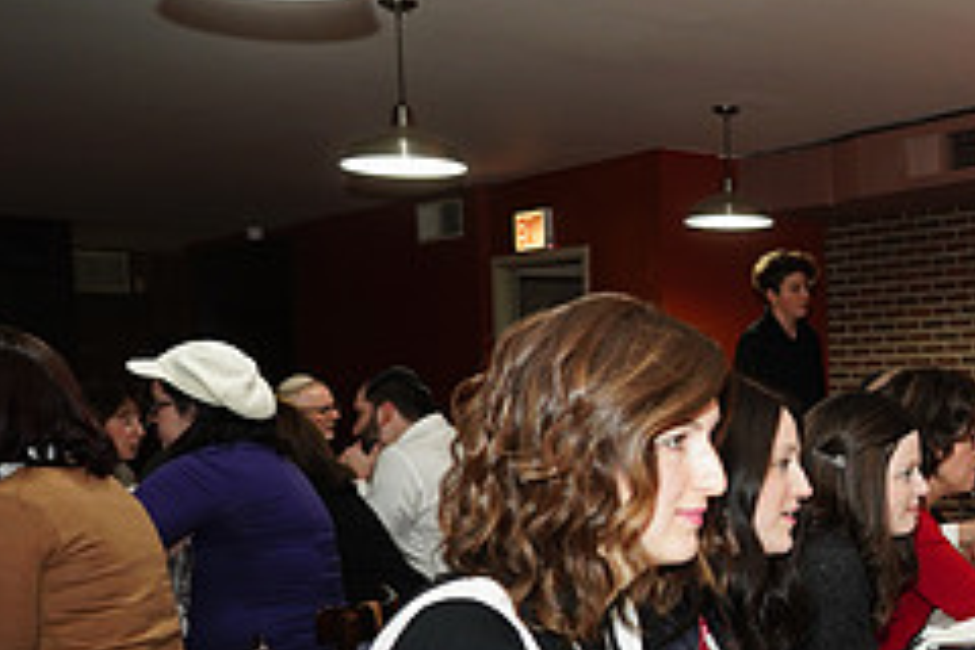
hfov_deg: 30.9
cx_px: 1064
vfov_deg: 23.0
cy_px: 534
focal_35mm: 58
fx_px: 1571
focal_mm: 24
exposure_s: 1/100
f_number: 4
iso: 1000
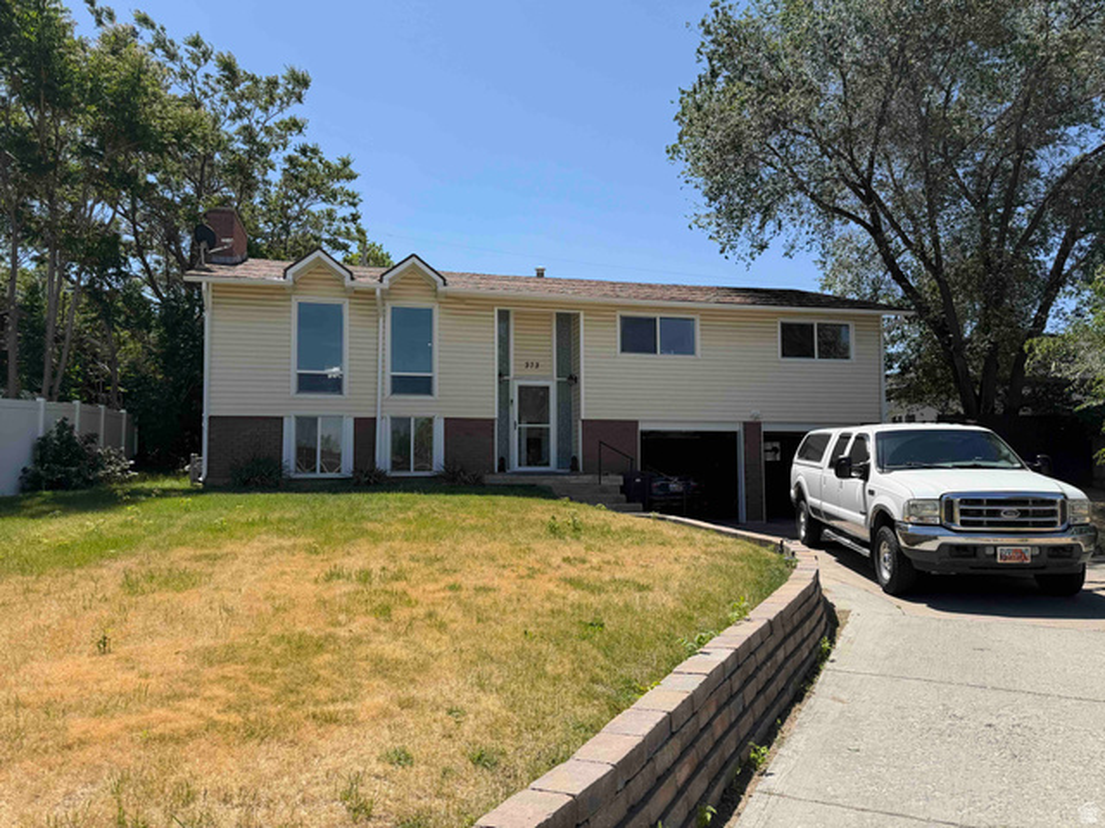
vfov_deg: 56.8
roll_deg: +0.8
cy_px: 414
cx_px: 552
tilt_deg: +2.9
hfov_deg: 71.6
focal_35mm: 24
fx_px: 766
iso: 80
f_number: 1.78
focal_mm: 6.76
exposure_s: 1/4405
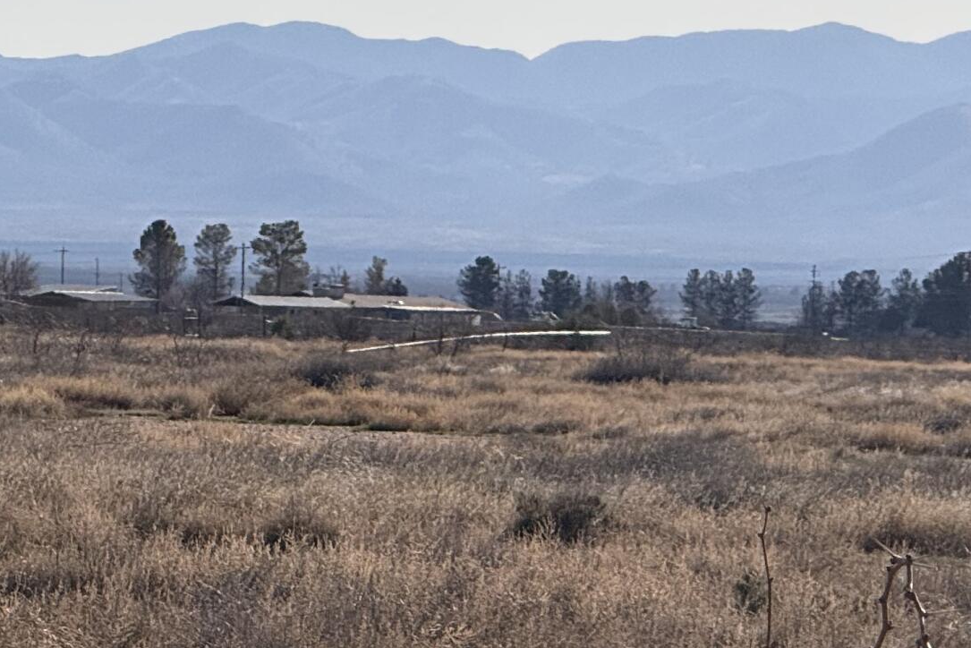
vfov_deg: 4.0
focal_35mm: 345
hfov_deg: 6.0
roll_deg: -2.3
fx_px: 9307
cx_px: 195
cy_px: 668
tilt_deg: -2.4
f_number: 2.8
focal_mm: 15.66
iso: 64
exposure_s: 1/3344
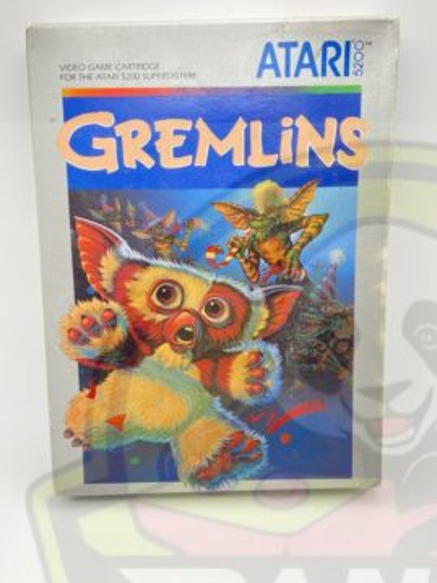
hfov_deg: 48.2
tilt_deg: -24.1
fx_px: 488
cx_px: 218
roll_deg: +0.2
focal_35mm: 29
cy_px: 270
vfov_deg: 61.6
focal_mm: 4.25
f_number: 1.8
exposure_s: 1/121
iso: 80
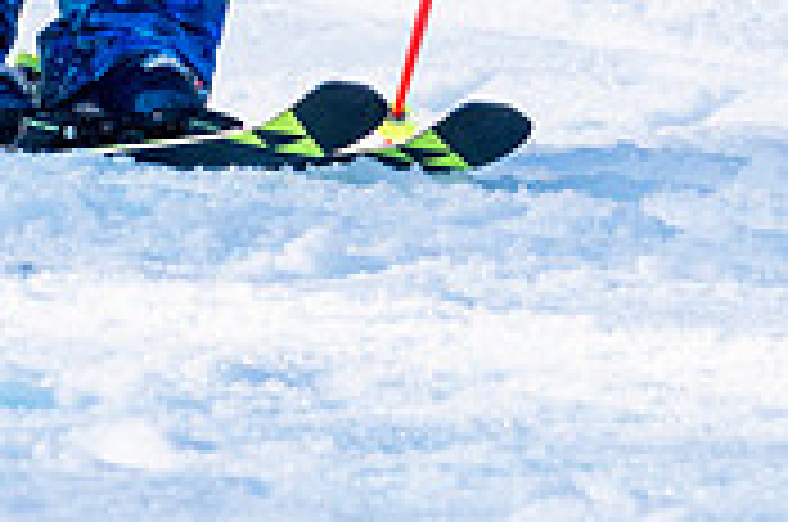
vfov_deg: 0.6
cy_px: -351
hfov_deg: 1.0
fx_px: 46407
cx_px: 3
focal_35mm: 2124
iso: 1250
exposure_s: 1/2000
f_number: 8
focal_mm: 560
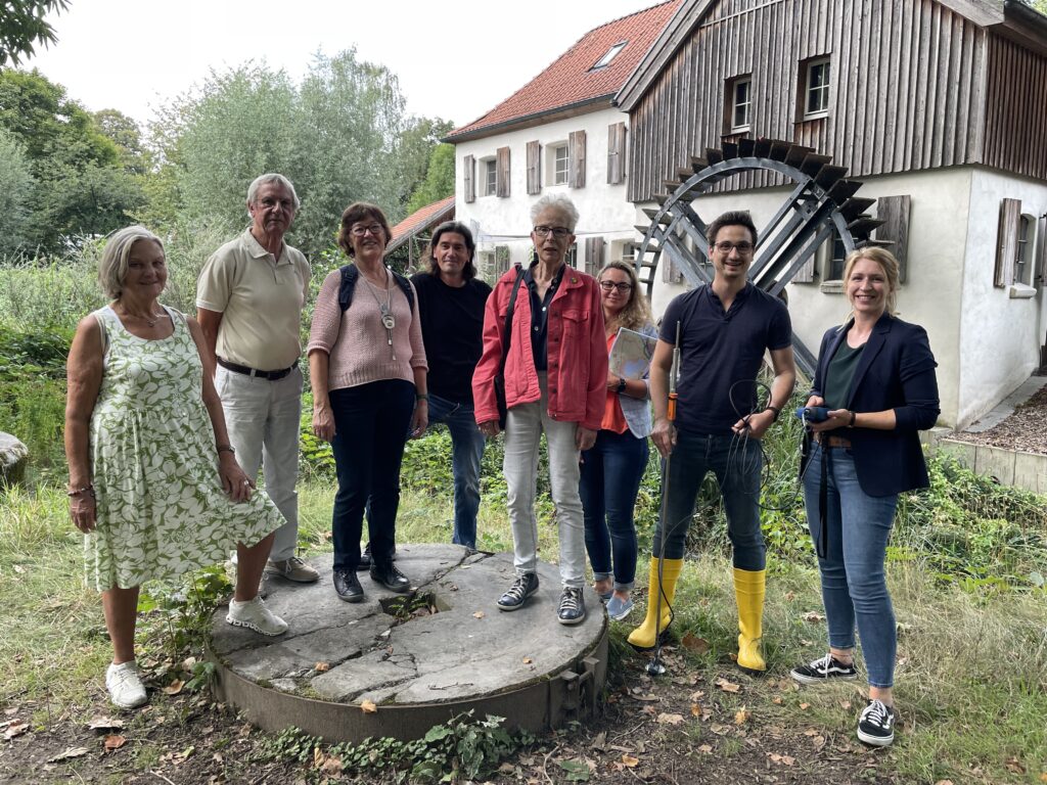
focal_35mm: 26
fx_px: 786
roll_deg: -1.0
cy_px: 392
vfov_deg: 53.1
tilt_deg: -7.9
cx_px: 524
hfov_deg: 67.3
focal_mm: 4.2
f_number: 1.6
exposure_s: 1/121
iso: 80
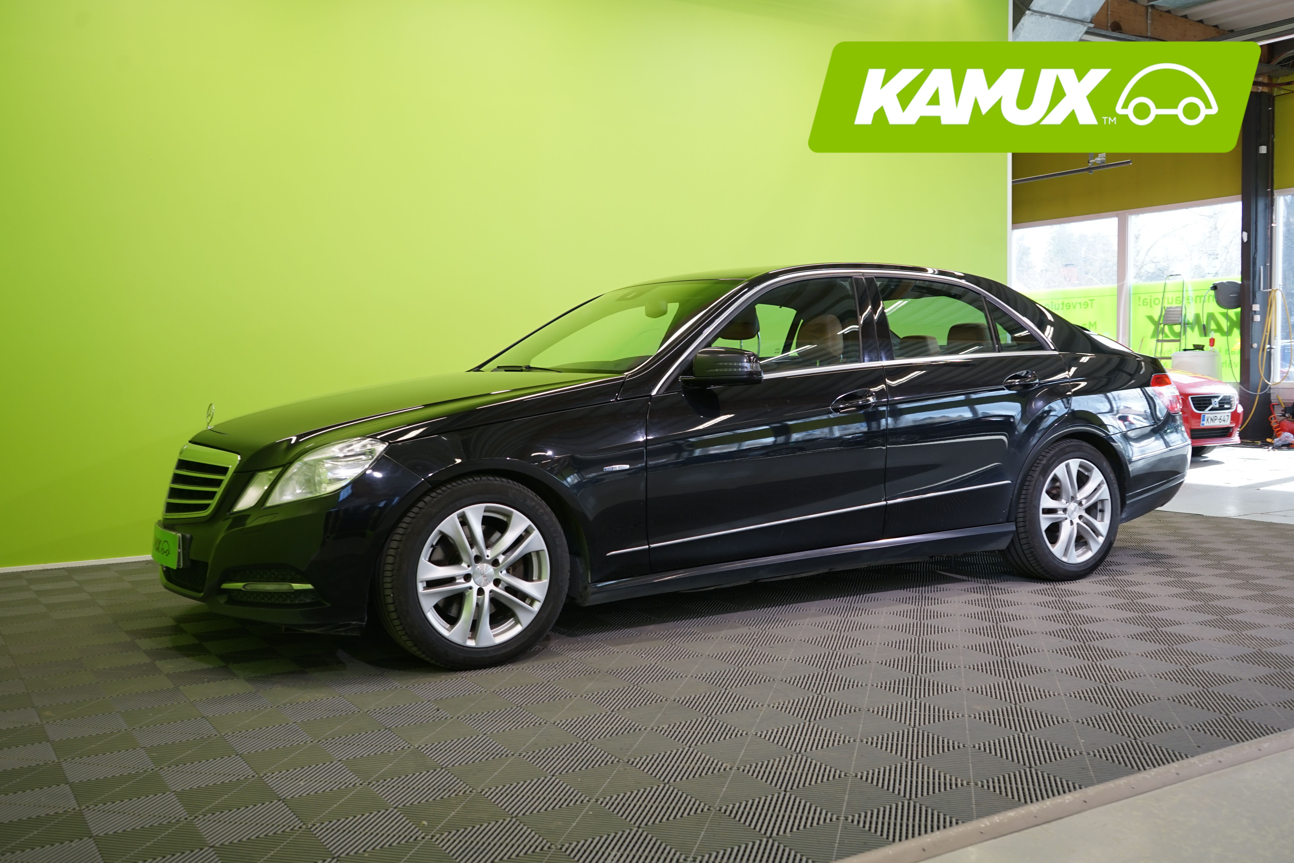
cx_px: 647
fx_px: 1186
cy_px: 432
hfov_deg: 57.2
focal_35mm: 33
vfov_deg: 40.0
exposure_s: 1/30
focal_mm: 33
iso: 400
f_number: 5.6
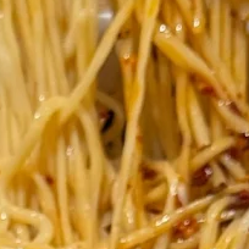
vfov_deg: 5.6
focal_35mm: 300
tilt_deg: -56.4
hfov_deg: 5.8
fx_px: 2441
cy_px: 653
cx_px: -52
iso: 64
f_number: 1.78
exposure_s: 1/100
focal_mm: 6.76
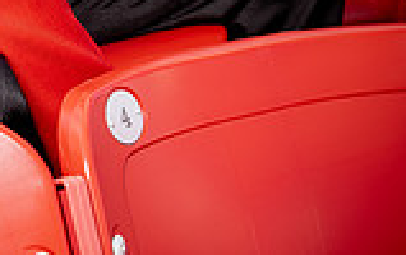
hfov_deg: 14.7
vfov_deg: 8.8
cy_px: -278
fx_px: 1563
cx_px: 46
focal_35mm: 141
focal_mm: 49
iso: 100
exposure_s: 1/250
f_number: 5
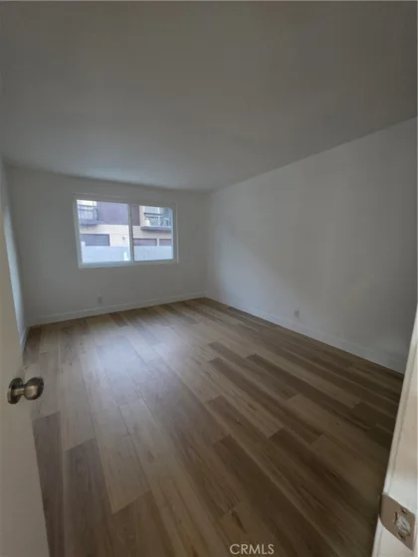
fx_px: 209
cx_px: 209
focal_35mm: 13
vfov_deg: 106.2
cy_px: 278
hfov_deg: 89.9
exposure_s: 1/60
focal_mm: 2.2
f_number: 1.9
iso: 1000
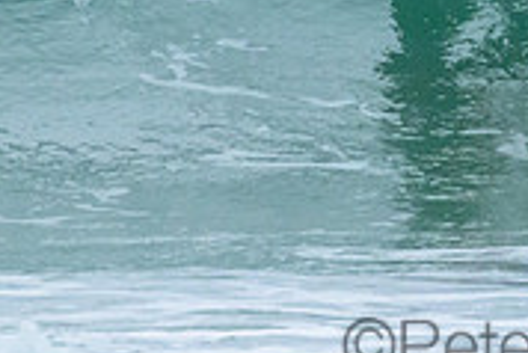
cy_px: -147
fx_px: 38193
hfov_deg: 0.8
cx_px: 572
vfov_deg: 0.5
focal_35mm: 2602
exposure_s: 1/1600
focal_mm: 800
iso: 8000
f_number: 11
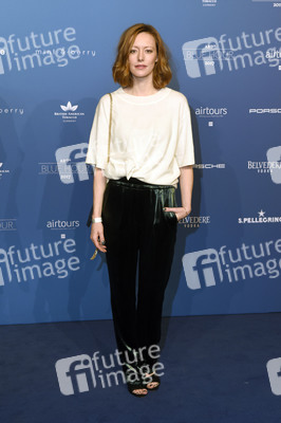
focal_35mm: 52
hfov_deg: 25.7
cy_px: 212
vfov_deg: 37.9
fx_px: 616
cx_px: 140
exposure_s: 1/320
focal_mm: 35
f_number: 4
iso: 400
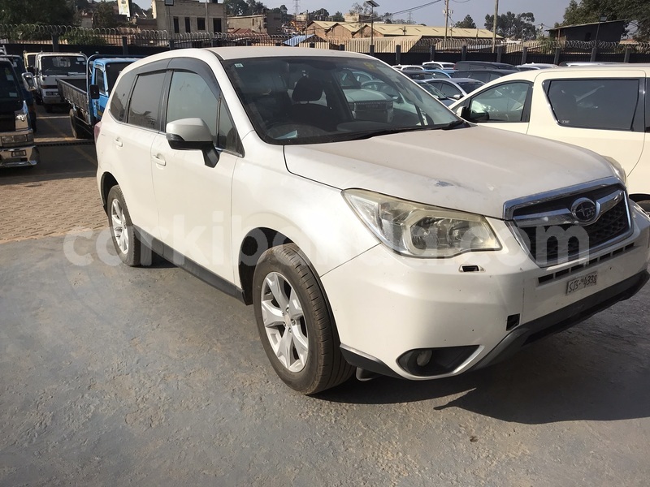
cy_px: 244
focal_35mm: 28
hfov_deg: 63.4
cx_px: 325
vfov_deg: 49.7
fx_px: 526
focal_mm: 3.99
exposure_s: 1/4000
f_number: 1.8
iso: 20
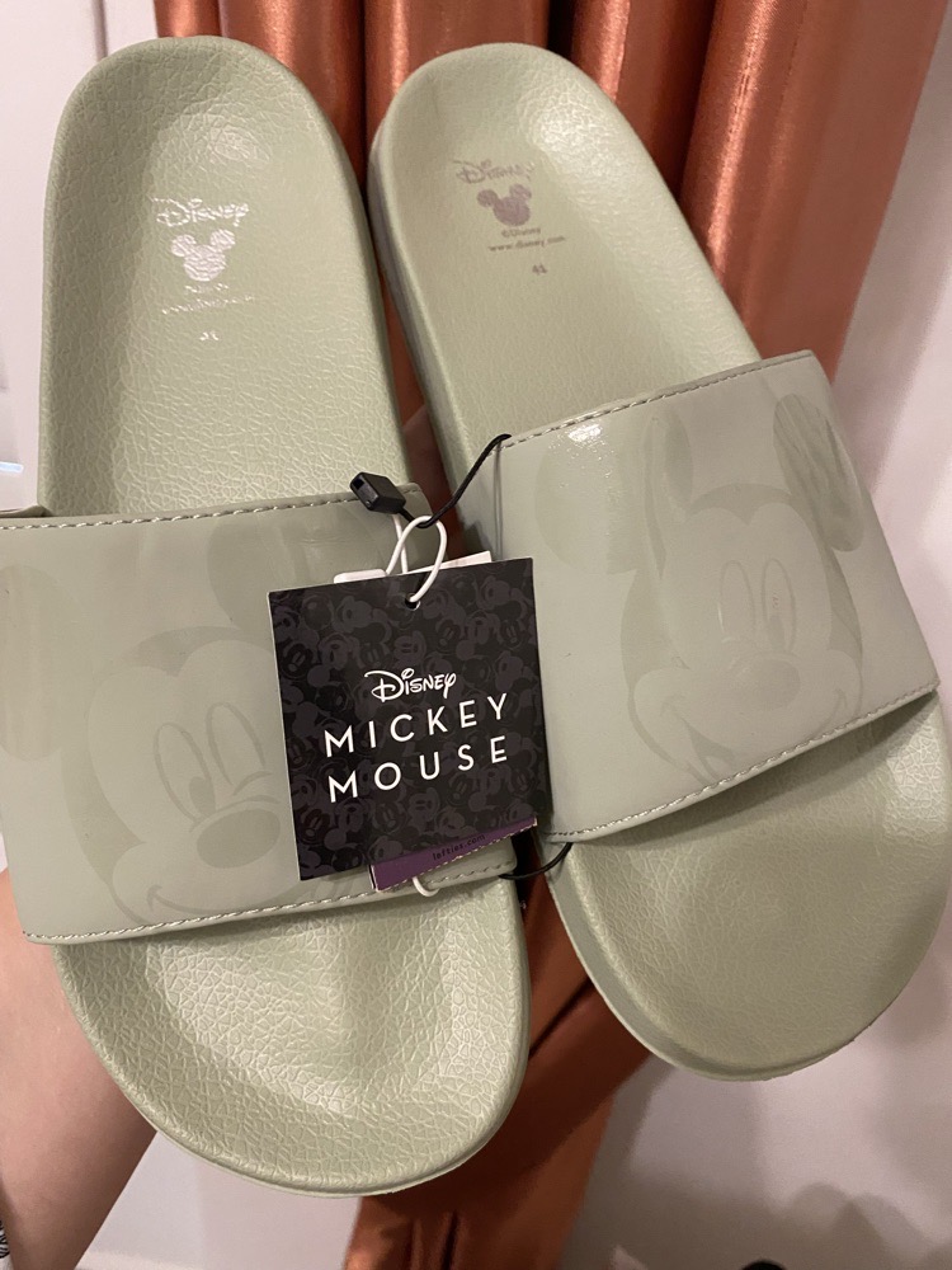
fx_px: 953
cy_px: 635
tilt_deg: -28.2
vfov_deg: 67.3
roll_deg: -5.2
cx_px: 476
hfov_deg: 53.1
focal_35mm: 26
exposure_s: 1/50
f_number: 1.8
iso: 500
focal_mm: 4.25
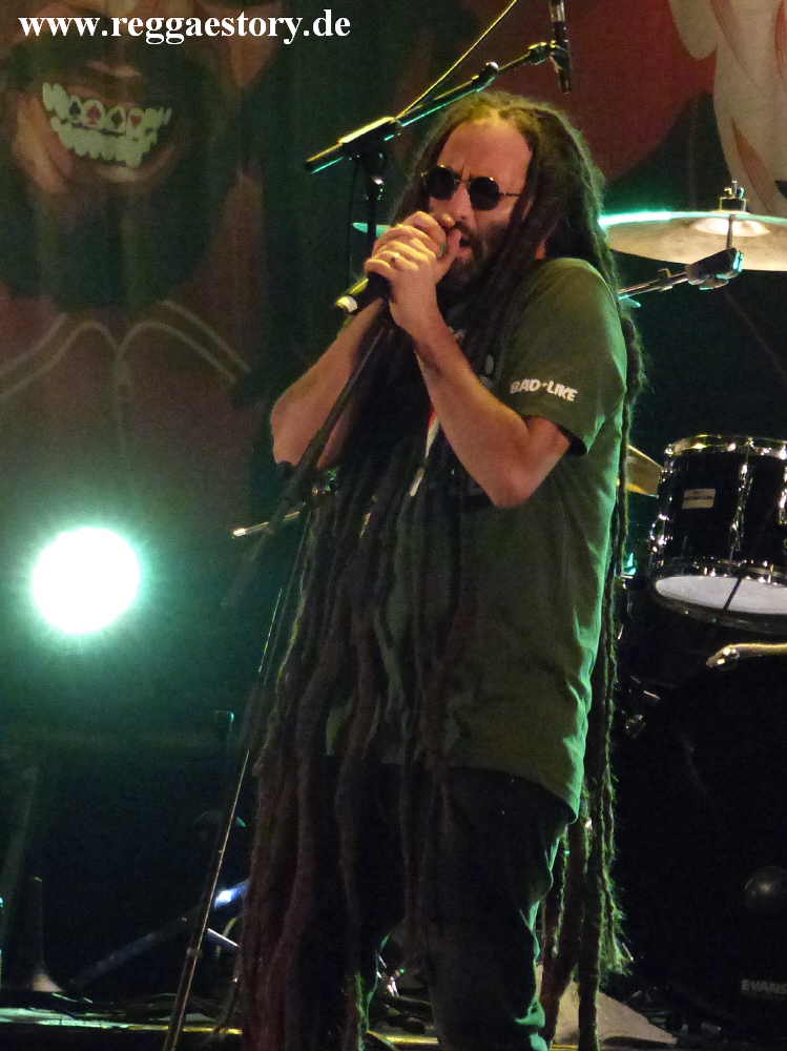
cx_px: 394
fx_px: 9011
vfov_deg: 6.7
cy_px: 526
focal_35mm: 297
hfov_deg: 5.0
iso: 1600
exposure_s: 1/125
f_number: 2.8
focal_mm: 53.4
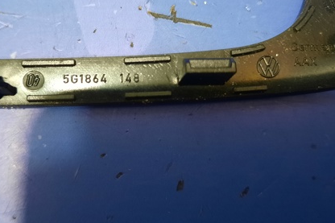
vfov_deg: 33.2
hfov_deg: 48.2
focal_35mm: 40
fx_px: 372
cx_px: 133
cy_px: 82
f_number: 2
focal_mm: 4.6
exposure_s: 1/25
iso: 320
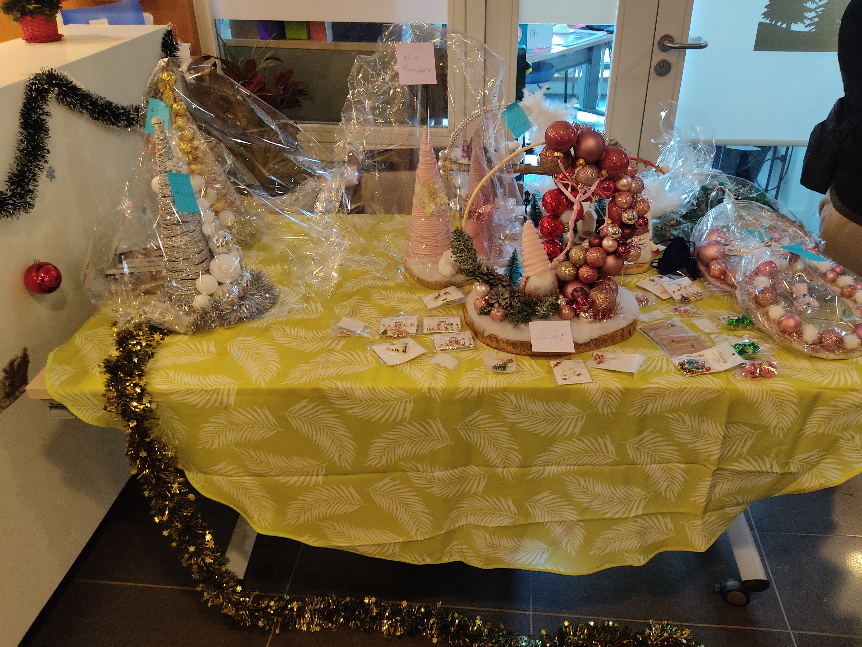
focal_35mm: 28
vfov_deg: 49.7
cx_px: 460
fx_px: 697
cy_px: 313
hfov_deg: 63.4
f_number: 1.79
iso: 783
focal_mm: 4.74
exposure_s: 1/25
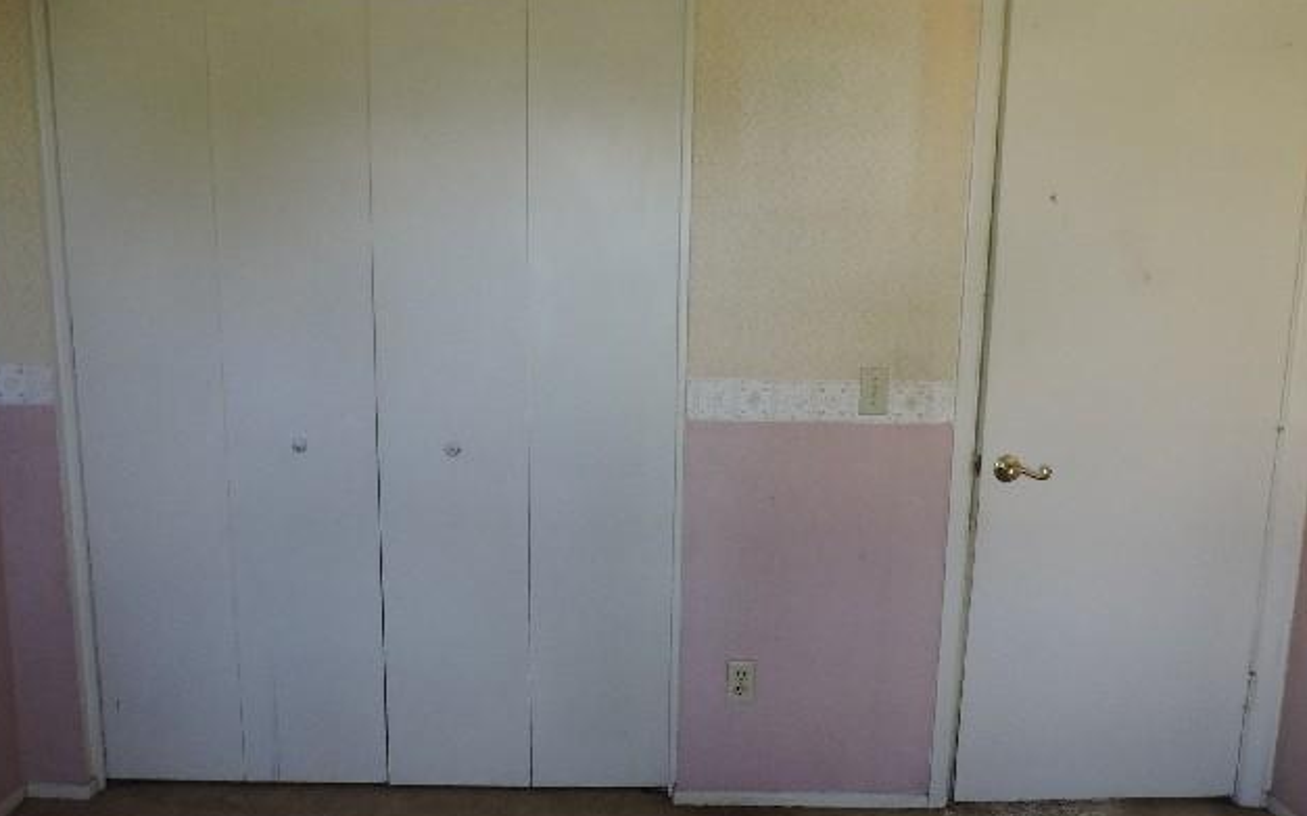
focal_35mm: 26
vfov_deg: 47.5
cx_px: 641
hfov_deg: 70.4
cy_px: 380
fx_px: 926
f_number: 3
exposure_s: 1/30
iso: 320
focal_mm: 4.3
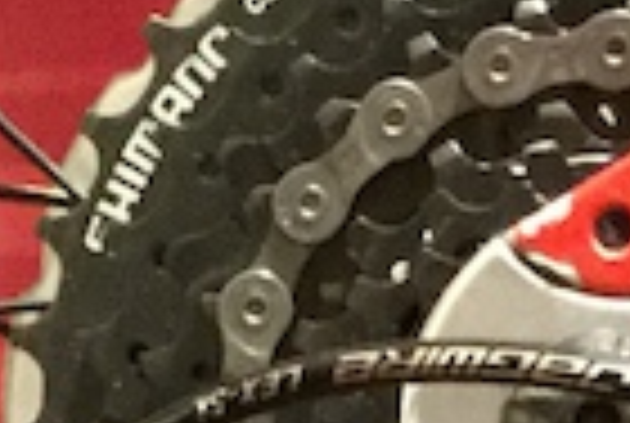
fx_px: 4121
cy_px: 1413
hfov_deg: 8.7
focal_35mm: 235
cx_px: 212
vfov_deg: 5.4
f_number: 2.4
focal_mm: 3.3
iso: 640
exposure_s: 1/17
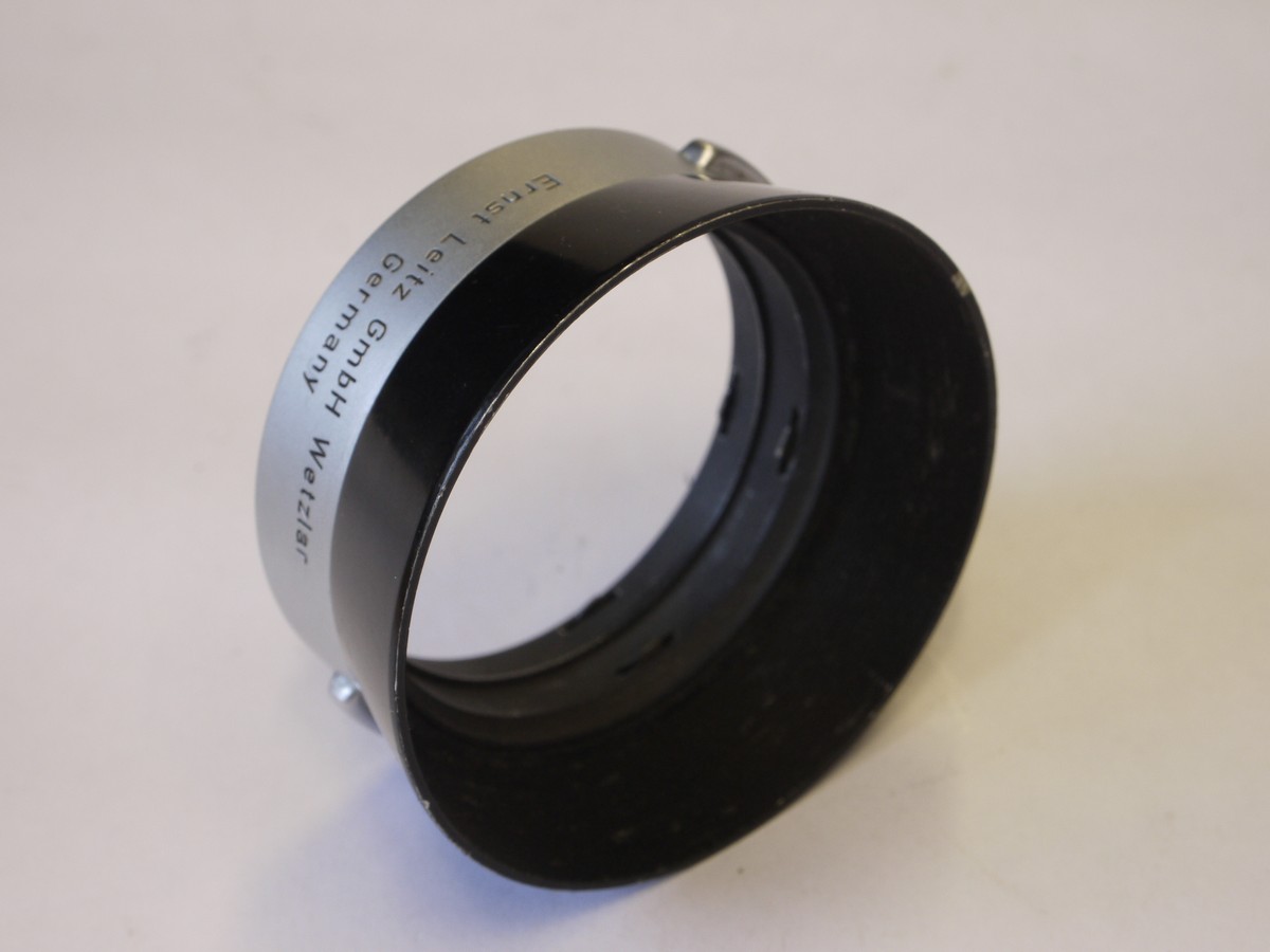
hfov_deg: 23.3
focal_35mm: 84
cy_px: 476
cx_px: 635
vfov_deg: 17.6
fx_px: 3082
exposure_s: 1/20
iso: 400
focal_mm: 42
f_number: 11
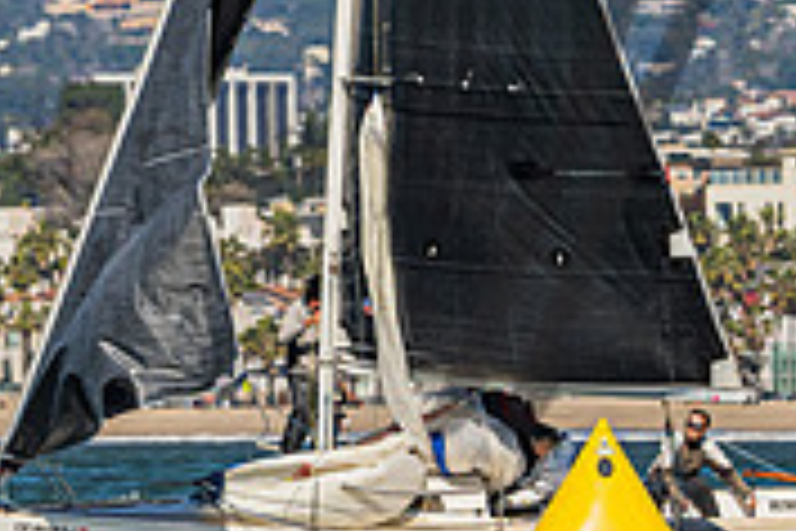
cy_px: -469
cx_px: 396
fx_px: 22883
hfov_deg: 2.0
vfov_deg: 1.3
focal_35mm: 1035
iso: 400
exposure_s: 1/6400
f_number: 5.6
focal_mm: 230
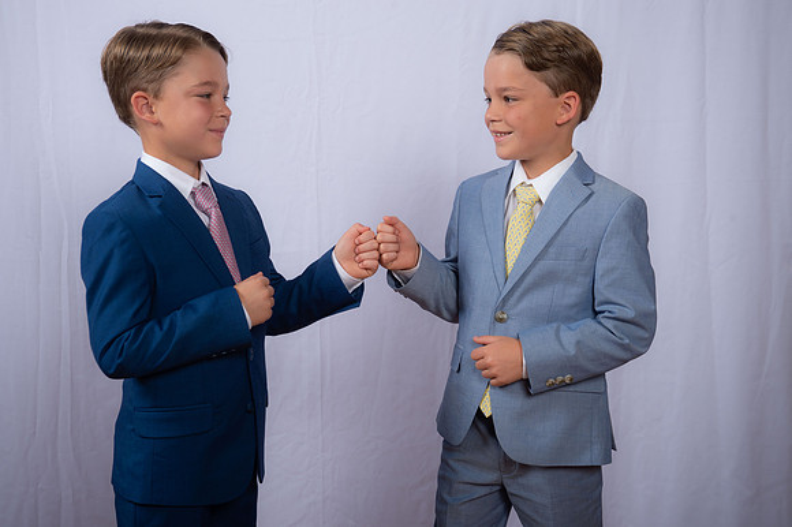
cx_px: 396
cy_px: 264
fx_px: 1209
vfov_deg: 24.6
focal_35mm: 55
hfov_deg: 36.3
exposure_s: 1/160
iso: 250
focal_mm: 55
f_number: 8
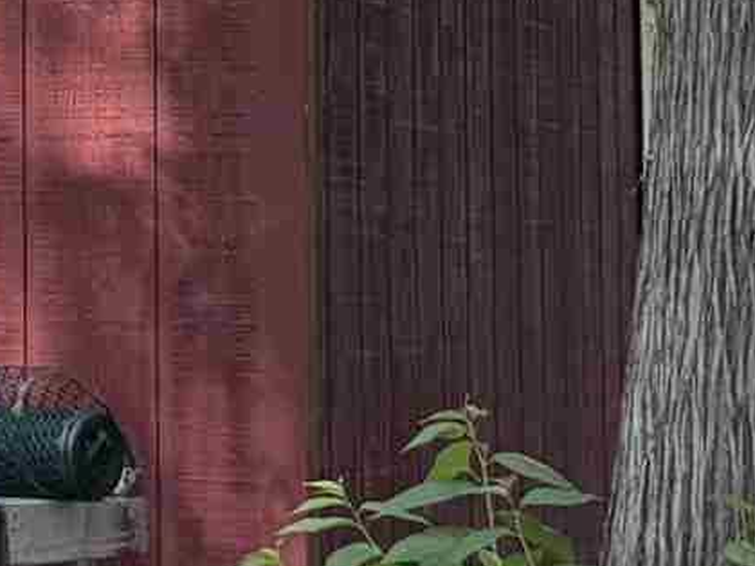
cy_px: -11
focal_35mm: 176
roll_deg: -1.9
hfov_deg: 9.5
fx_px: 3838
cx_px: -1263
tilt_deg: +4.1
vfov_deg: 8.4
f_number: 1.78
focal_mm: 6.76
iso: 100
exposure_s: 1/788
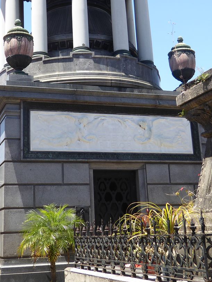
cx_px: 86
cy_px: 103
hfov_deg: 25.6
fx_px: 465
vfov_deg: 33.6
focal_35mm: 57
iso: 80
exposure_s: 1/320
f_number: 3.5
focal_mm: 5
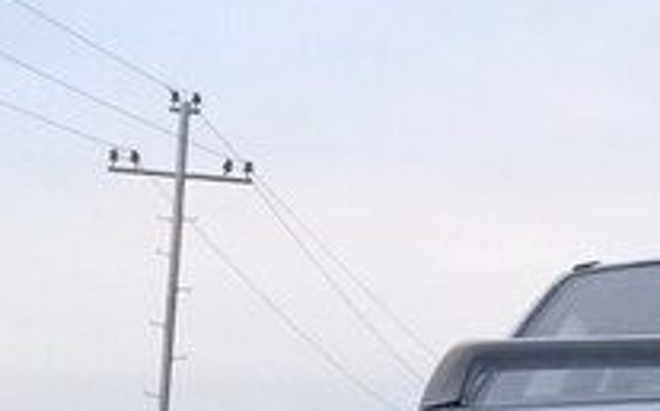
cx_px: 788
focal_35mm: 105
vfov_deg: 12.0
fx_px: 1887
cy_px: 569
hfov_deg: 18.8
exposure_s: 1/100
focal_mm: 3.3
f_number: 2.2
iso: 80
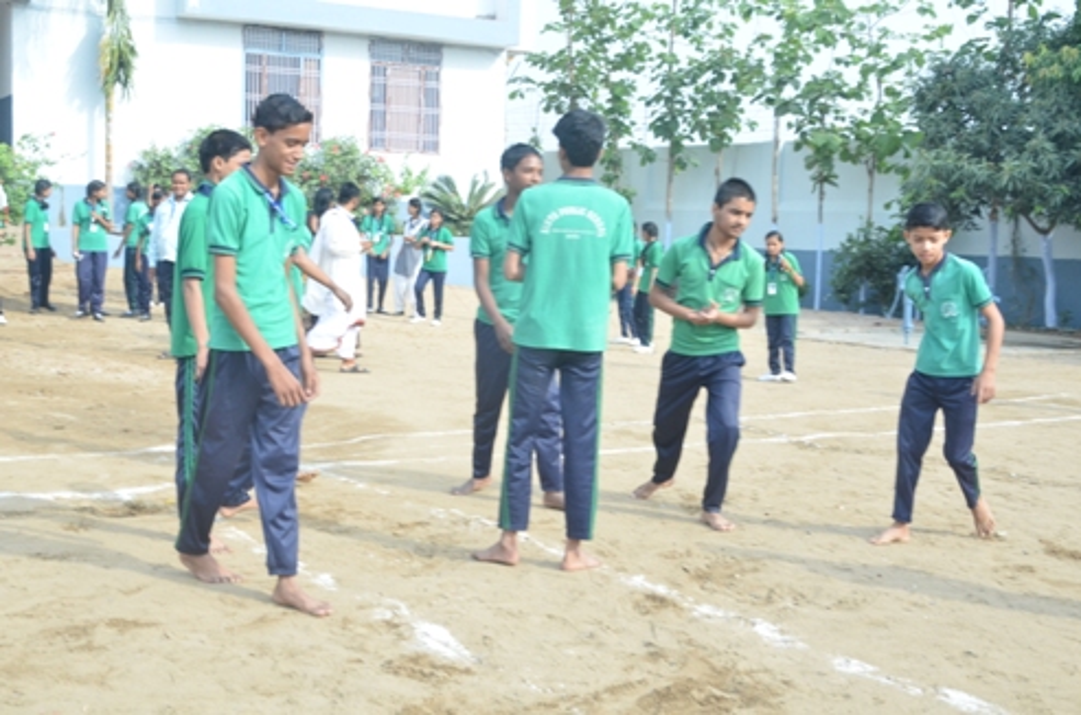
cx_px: 540
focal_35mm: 45
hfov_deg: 43.7
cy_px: 358
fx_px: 1348
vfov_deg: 29.7
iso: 500
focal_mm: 30
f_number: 10
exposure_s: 1/200
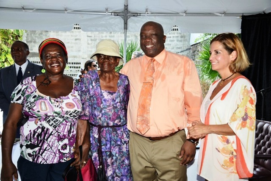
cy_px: 90
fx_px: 264
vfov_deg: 37.9
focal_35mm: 35
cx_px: 136
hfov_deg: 54.4
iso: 200
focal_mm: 35
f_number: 5
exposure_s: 1/60
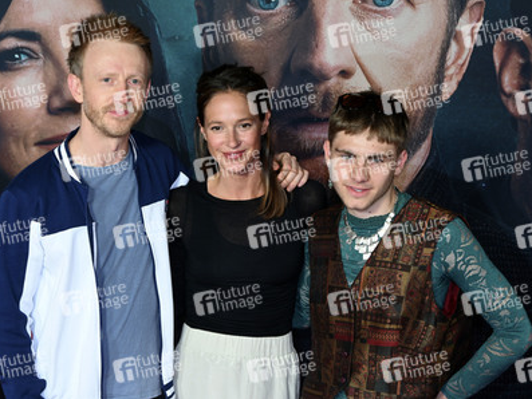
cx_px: 246
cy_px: 200
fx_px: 1092
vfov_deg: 20.7
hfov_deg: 27.4
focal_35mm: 71
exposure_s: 1/100
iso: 1250
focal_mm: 65
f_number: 6
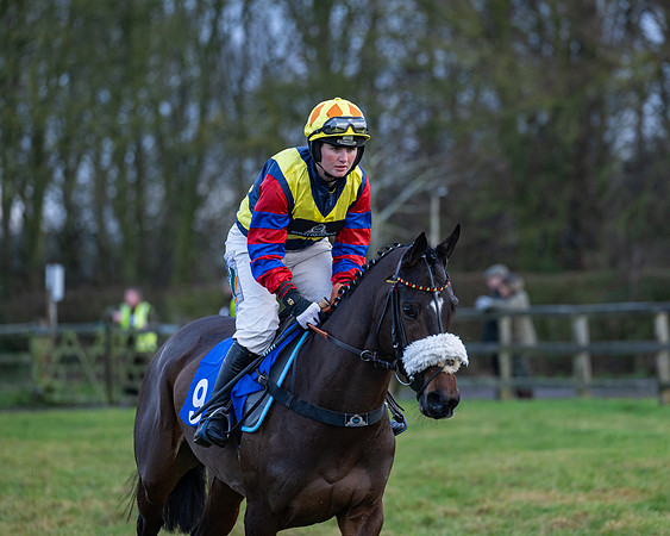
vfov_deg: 6.9
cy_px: 268
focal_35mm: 225
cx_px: 347
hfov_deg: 8.6
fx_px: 4465
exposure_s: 1/500
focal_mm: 200
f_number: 4
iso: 800
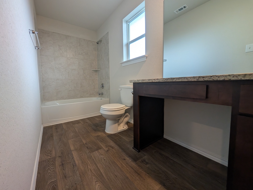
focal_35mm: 13
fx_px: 95
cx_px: 117
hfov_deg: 105.9
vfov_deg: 90.0
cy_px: 91
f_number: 1.7
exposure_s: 1/120
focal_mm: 2.02
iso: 105
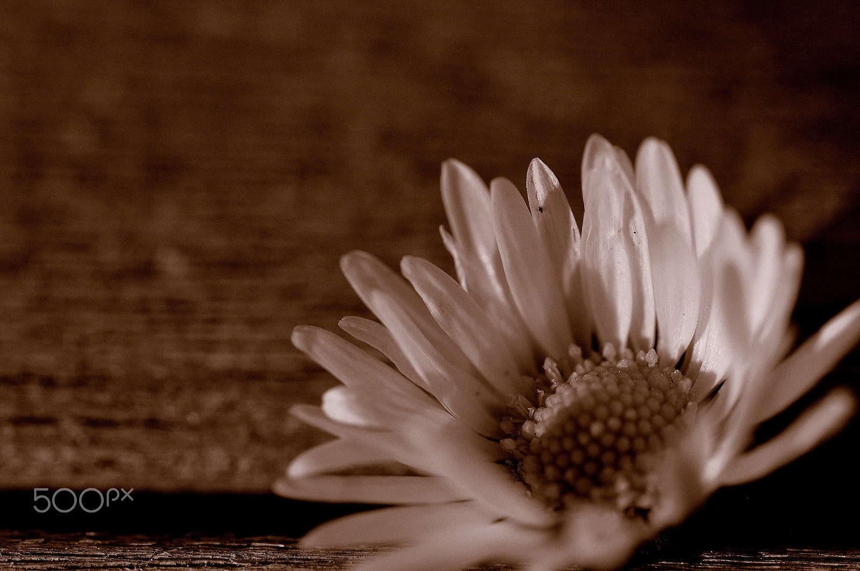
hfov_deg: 13.1
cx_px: 430
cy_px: 286
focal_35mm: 158
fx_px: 3758
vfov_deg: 8.7
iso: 800
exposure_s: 1/3200
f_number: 7.1
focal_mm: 105
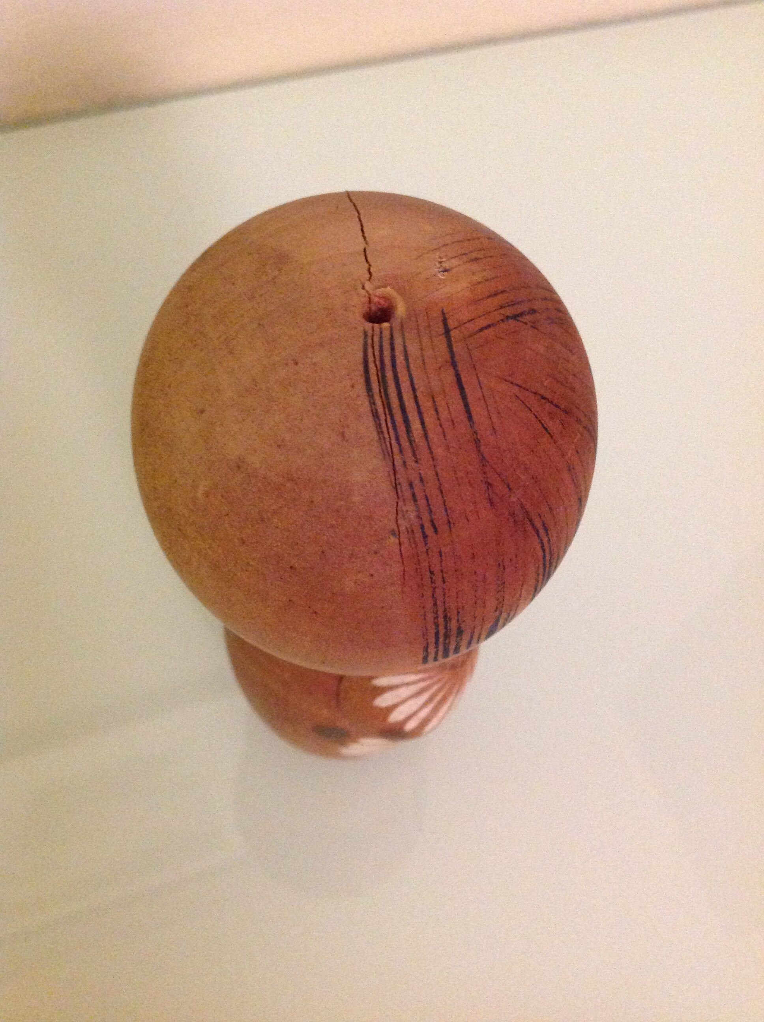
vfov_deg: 52.7
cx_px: 382
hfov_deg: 40.6
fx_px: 1033
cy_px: 511
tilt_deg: -61.2
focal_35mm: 35
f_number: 2.4
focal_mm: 4.28
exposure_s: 1/17
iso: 640
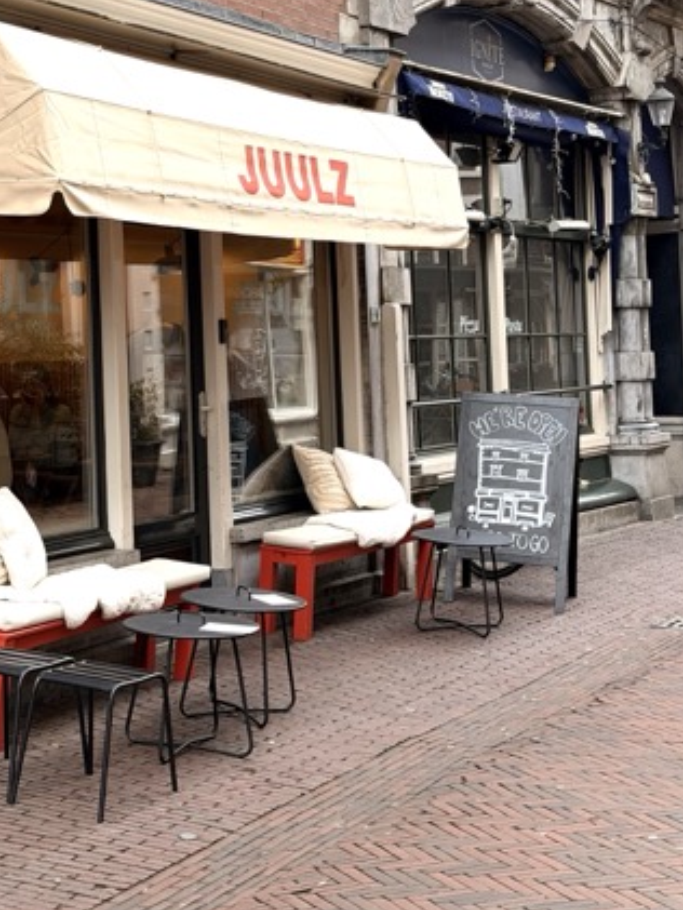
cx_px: 199
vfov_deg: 26.5
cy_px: 285
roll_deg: +2.2
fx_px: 1919
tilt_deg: +2.3
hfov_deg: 20.1
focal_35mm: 73
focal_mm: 6.76
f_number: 1.78
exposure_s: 1/121
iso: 64
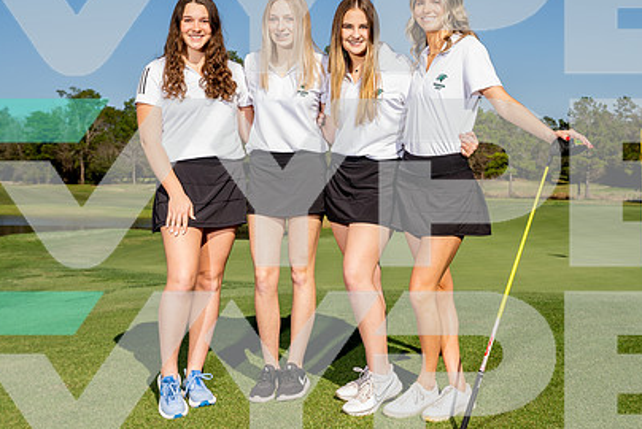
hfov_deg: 35.6
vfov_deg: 24.2
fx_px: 999
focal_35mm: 56
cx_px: 348
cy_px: 184
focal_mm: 39
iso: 100
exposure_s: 1/250
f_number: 8
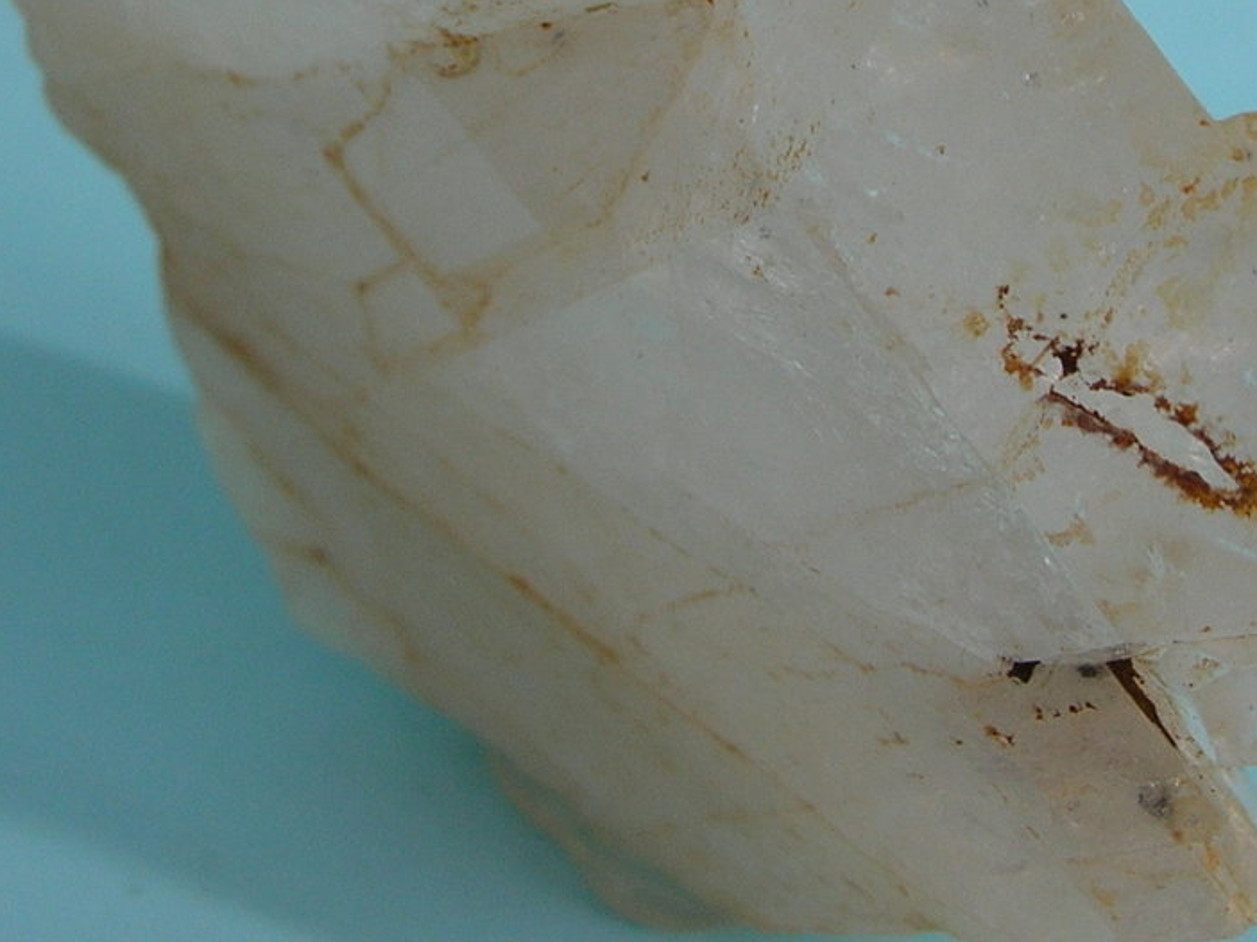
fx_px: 2977
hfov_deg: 23.8
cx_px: 734
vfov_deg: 17.6
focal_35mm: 82
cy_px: 39
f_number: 2.7
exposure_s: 1/49.3
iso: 50
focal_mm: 6
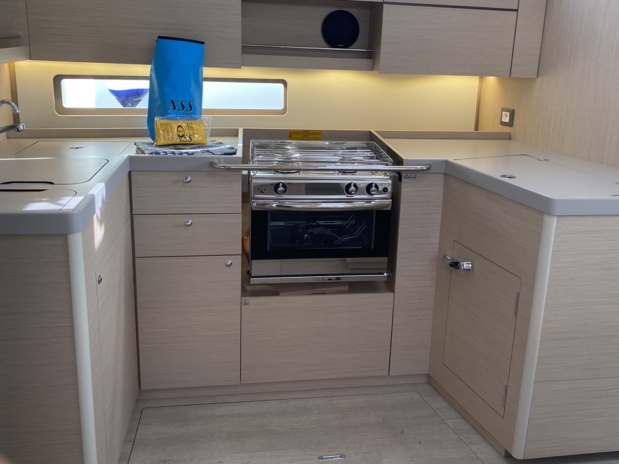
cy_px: 184
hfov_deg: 56.7
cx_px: 340
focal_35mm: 32
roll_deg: -3.3
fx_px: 572
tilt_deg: -14.0
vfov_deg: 43.9
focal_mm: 4.25
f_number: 1.8
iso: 100
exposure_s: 1/121
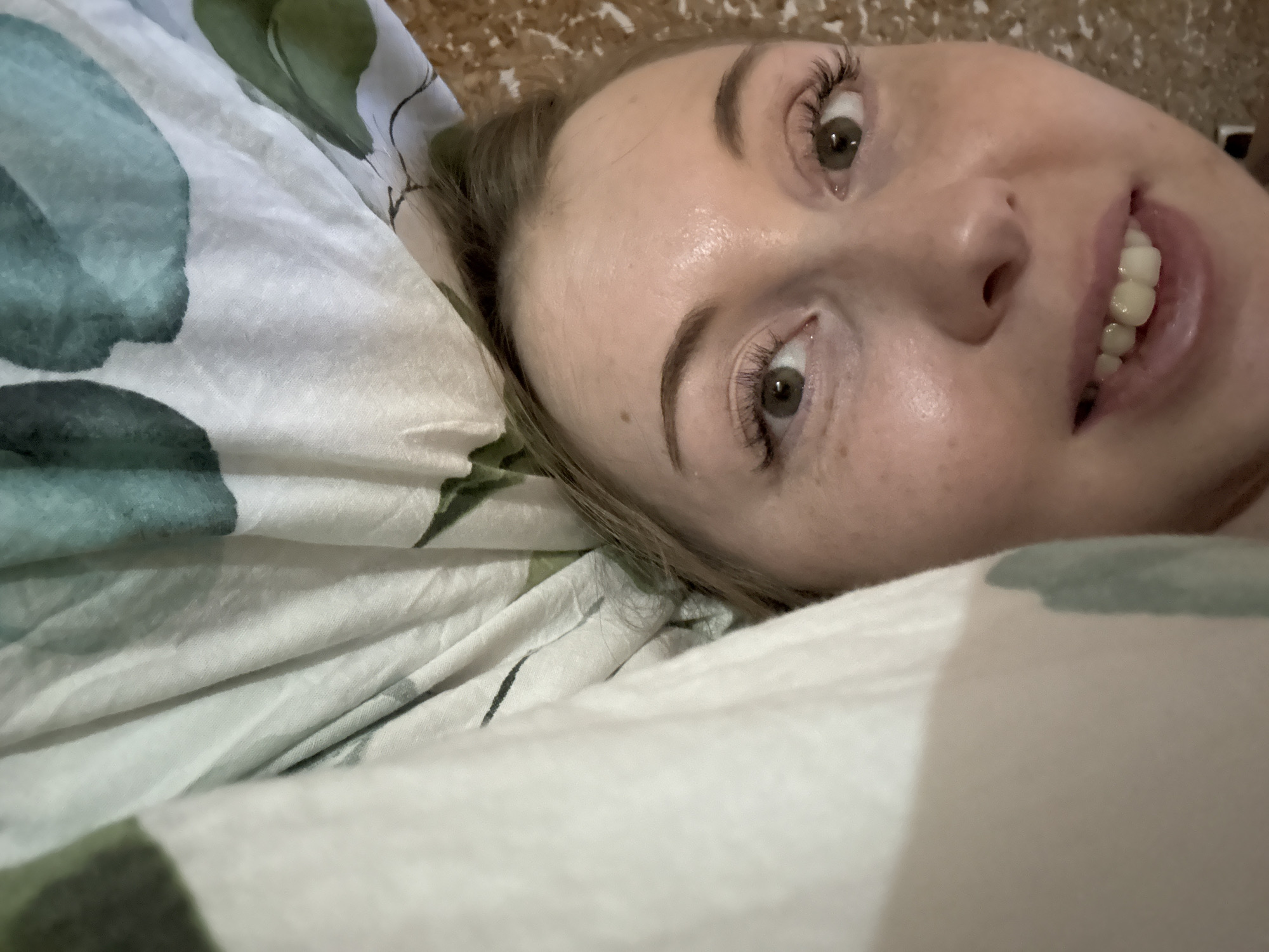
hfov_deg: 73.9
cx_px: 634
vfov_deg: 58.9
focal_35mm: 23
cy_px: 476
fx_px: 843
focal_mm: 2.69
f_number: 1.9
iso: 1000
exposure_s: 1/17
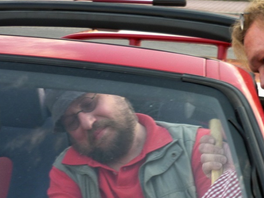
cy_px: 161
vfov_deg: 18.7
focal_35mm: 78
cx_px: 195
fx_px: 595
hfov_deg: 24.8
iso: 100
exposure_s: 1/50
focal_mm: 5.5
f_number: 2.8
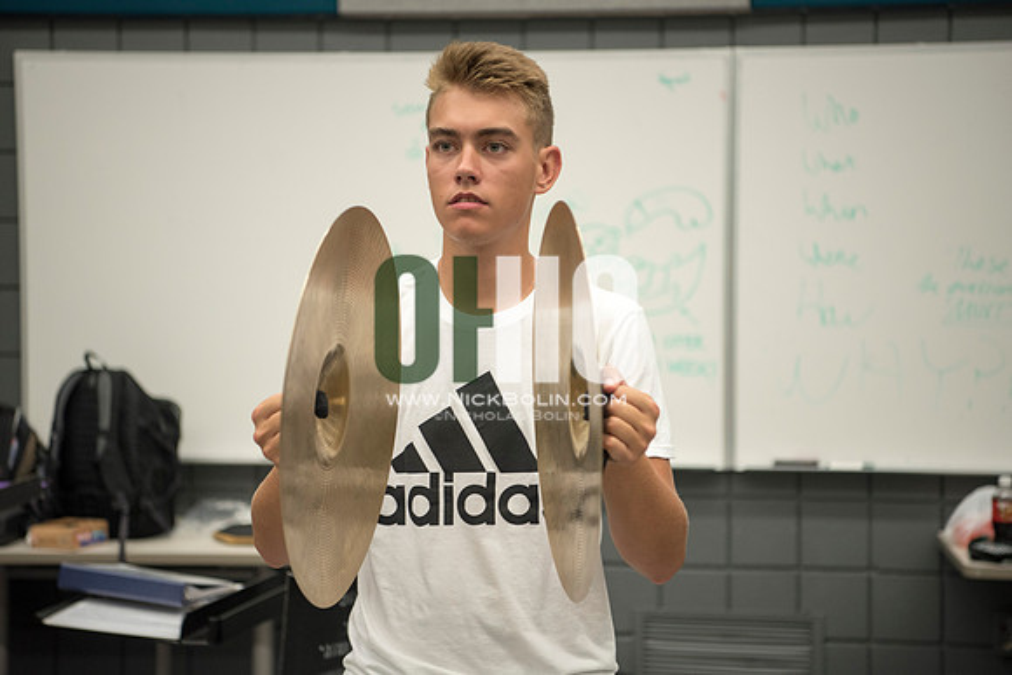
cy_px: 338
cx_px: 506
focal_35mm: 70
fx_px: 1968
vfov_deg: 19.5
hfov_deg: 28.8
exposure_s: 1/160
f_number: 2.8
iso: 1250
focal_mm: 70
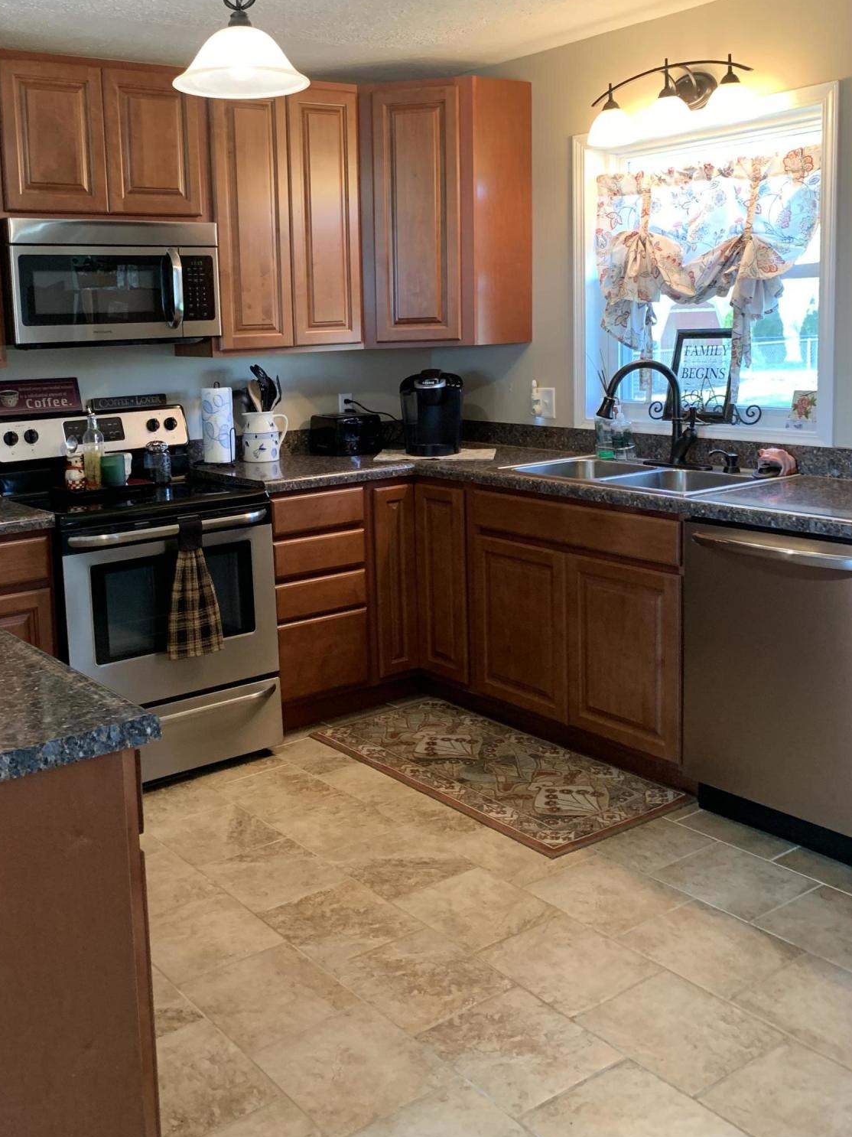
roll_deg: +1.6
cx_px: 298
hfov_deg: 40.3
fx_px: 1149
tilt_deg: -5.8
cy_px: 467
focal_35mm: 35
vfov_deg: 52.3
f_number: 1.8
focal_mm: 4.25
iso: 160
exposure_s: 1/60
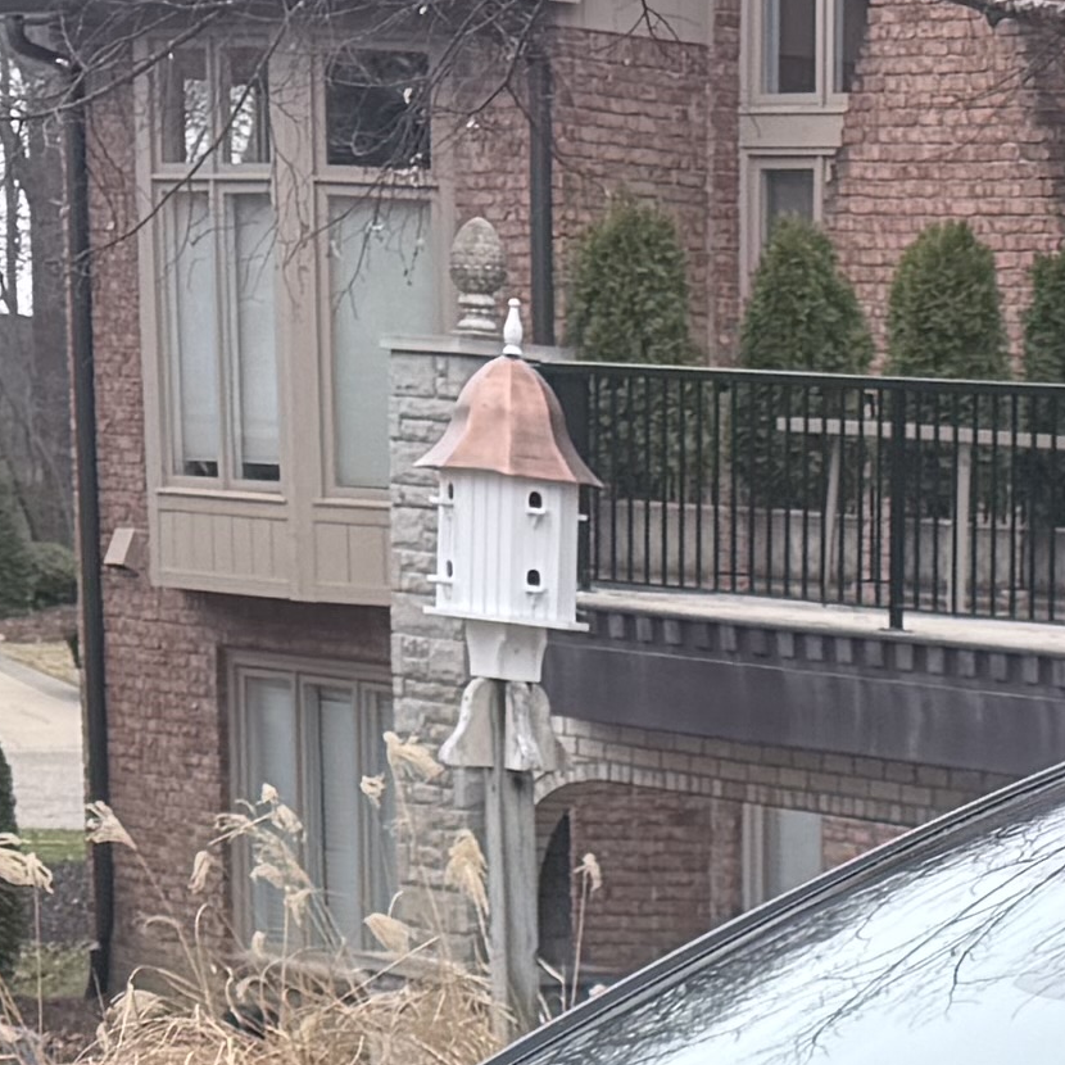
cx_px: 1633
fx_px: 5082
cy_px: 2177
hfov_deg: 11.4
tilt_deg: -17.6
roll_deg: -3.3
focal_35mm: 146
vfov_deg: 10.8
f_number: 1.78
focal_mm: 6.76
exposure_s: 1/967
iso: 80
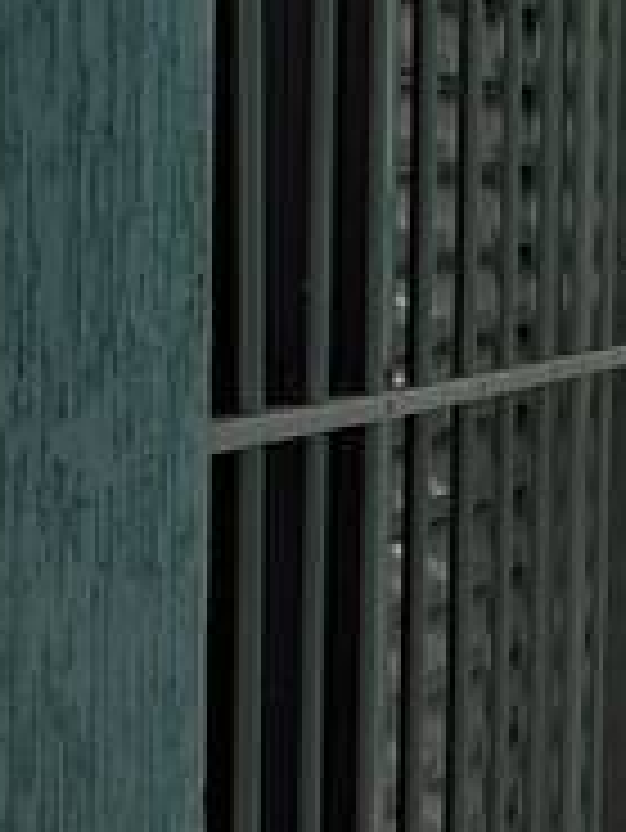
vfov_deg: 14.6
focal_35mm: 134
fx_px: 3227
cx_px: 1396
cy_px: 184
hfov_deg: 10.0
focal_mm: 5.54
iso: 50
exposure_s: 1/236
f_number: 1.8
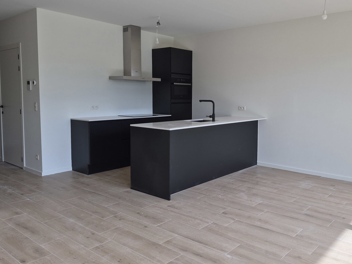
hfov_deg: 60.9
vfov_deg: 48.1
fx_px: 295
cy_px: 117
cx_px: 217
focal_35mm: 29
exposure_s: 1/616
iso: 80
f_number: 1.8
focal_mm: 5.4
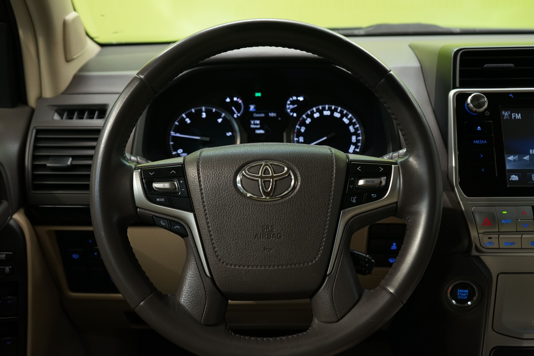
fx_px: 578
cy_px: 178
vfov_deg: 34.2
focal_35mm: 39
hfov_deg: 49.6
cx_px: 267
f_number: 4.5
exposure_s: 1/40
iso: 1000
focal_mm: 39
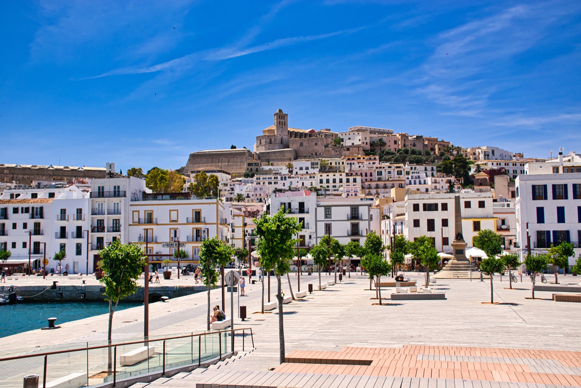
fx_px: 630
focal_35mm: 39
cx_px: 290
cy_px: 194
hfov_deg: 49.5
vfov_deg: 34.2
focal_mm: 26
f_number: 7.1
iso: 100
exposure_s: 1/500
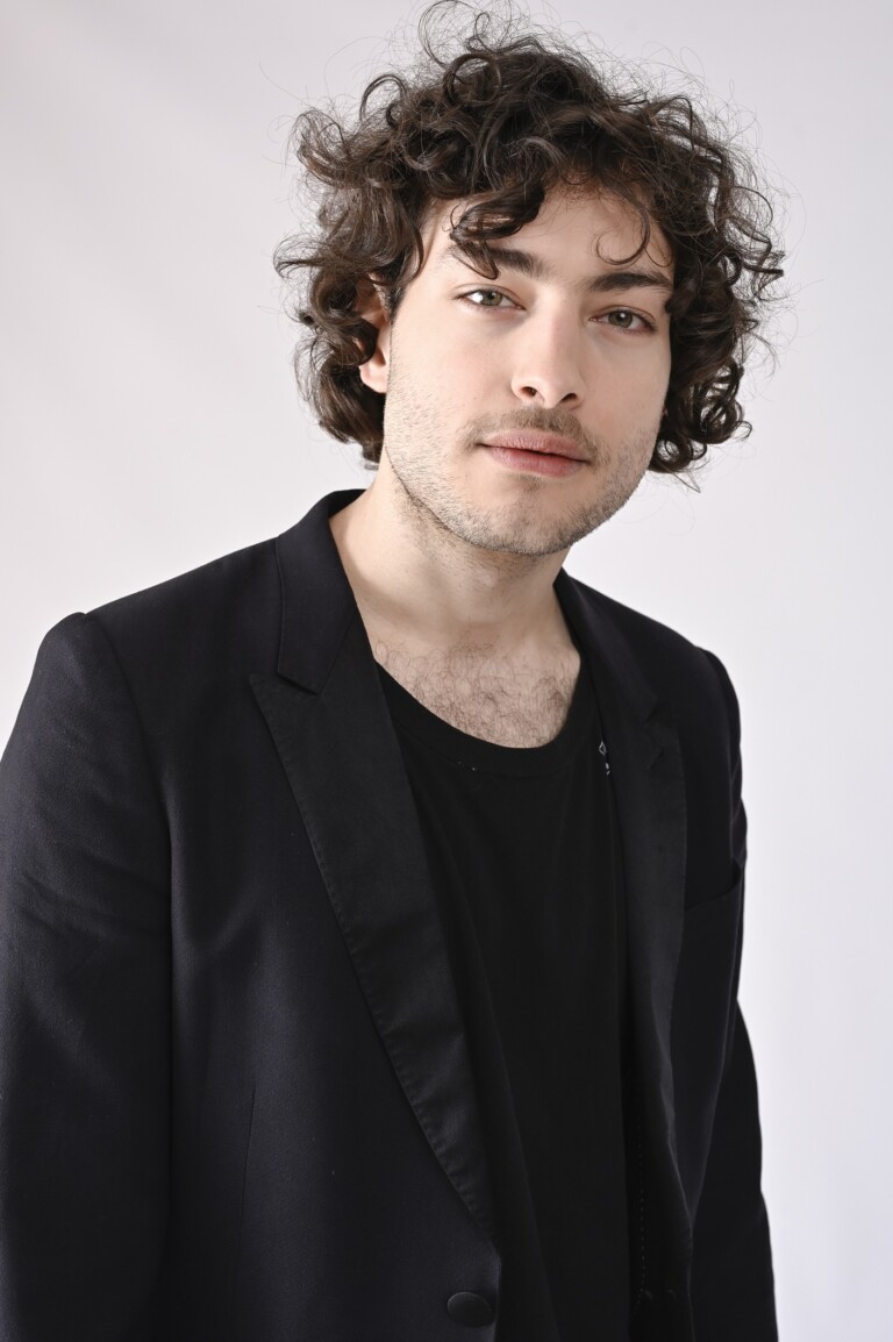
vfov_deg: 39.6
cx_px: 446
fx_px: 1863
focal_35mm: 50
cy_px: 671
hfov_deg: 27.0
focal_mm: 50
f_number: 7.1
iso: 320
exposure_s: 1/200
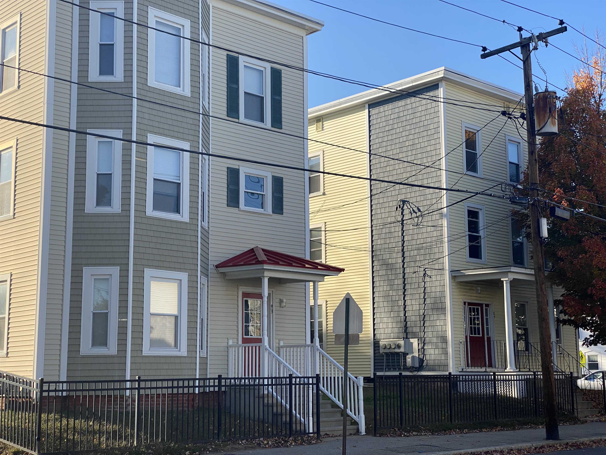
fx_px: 910
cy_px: 228
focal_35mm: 52
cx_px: 303
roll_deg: +0.0
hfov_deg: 36.8
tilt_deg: +9.2
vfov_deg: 28.0
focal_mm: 6
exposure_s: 1/999
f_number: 2
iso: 20
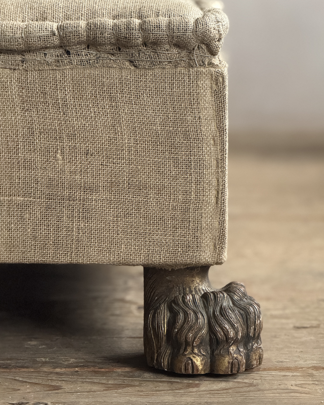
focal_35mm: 126
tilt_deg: -9.0
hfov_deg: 12.2
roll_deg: -0.2
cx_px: 162
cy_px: 190
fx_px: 1510
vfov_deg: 15.3
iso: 640
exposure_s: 1/50
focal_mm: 15.66
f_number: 2.8
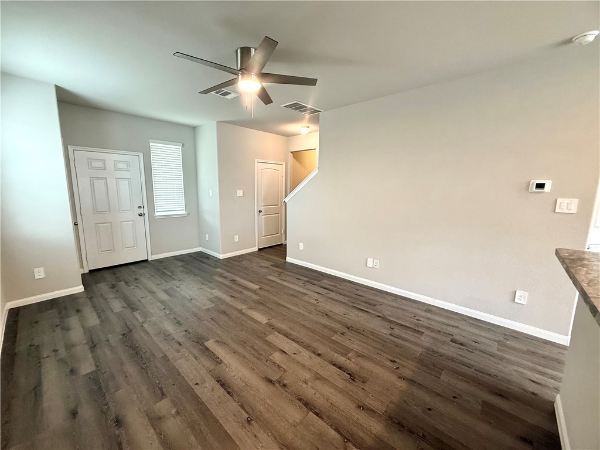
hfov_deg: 102.1
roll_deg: -0.1
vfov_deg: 85.7
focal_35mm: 14
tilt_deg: -8.8
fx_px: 243
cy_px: 225
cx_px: 300
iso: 200
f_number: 2.2
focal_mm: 2.22
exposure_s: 1/60
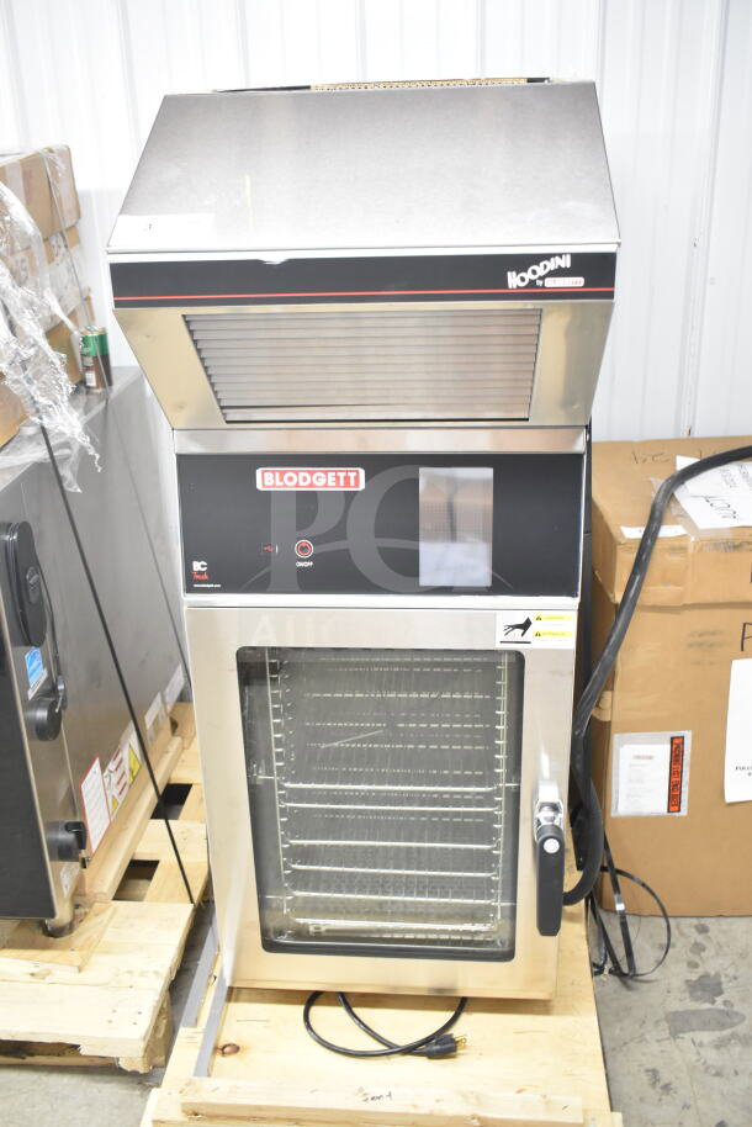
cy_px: 564
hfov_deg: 38.4
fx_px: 1080
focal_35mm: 34
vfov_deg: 55.1
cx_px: 376
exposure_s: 1/40
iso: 2000
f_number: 3.8
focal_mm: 23
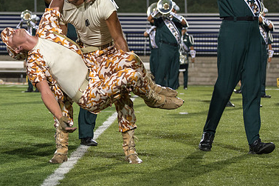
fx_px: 1409
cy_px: 21
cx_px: 65
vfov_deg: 7.5
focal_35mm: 182
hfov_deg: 11.3
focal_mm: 92
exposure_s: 1/160
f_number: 4.5
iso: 1400
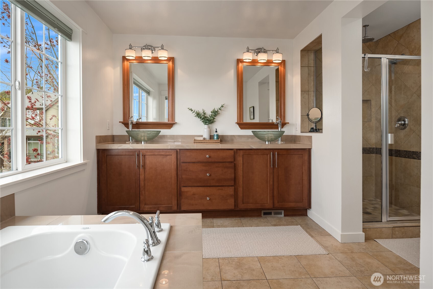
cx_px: 216
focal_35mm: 19
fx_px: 229
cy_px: 144
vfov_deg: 64.6
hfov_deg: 86.9
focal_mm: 19
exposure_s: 1/4
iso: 100
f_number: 7.1
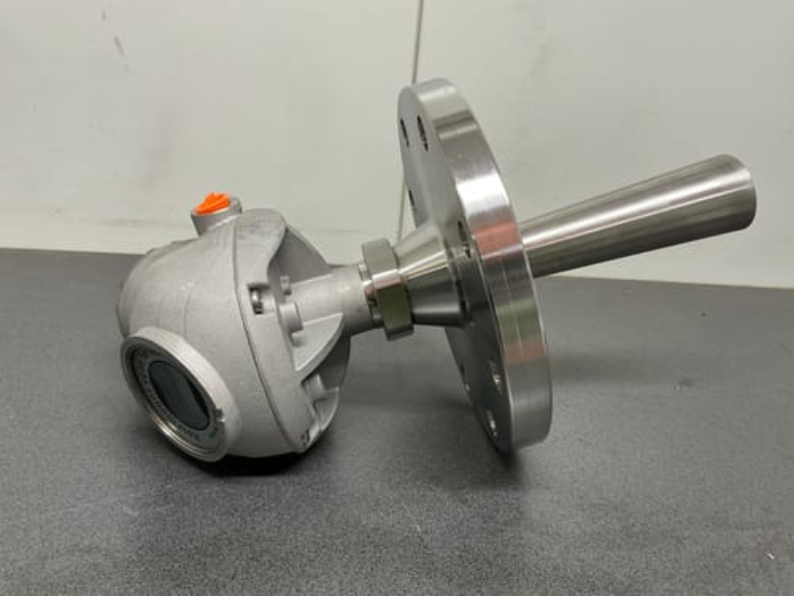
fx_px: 642
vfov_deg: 49.7
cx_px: 397
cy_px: 298
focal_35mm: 28
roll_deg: -5.8
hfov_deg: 63.4
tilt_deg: -19.4
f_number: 1.8
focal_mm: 3
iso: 40
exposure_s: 1/50
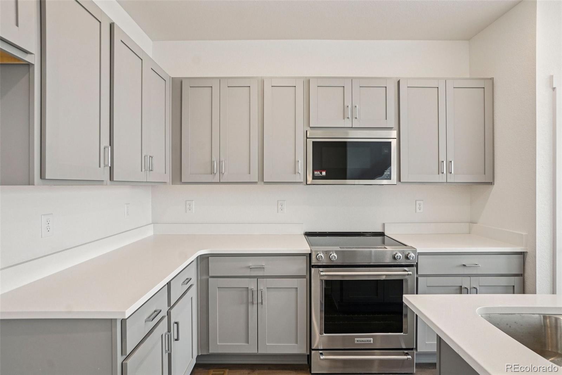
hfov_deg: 90.0
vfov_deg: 67.4
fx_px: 281
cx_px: 281
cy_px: 188
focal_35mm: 18
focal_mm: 12
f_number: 8
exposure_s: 1/25
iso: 400
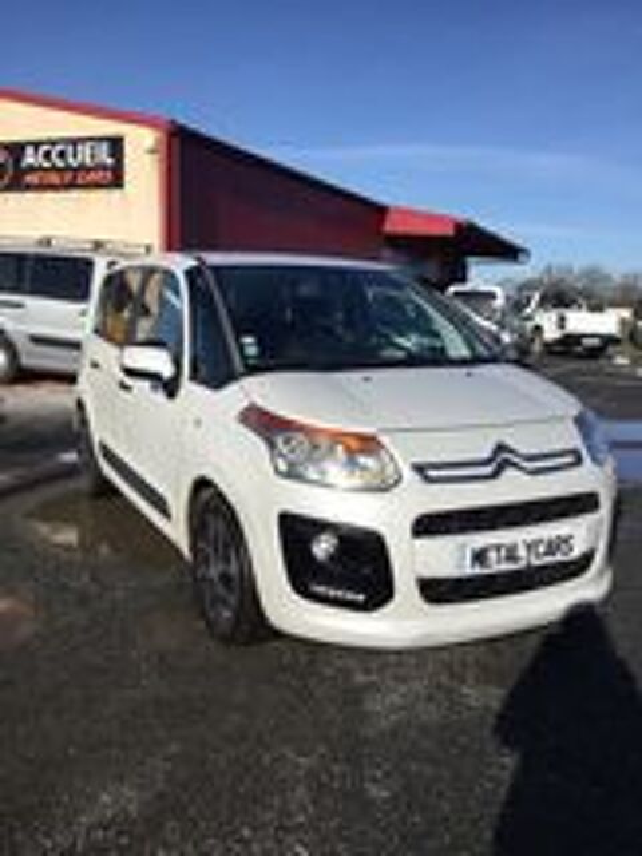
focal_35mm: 31
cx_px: 321
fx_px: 767
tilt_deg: -10.9
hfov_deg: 45.4
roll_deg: -1.3
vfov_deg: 58.4
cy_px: 428
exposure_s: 1/1894
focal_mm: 3.3
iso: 25
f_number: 2.4
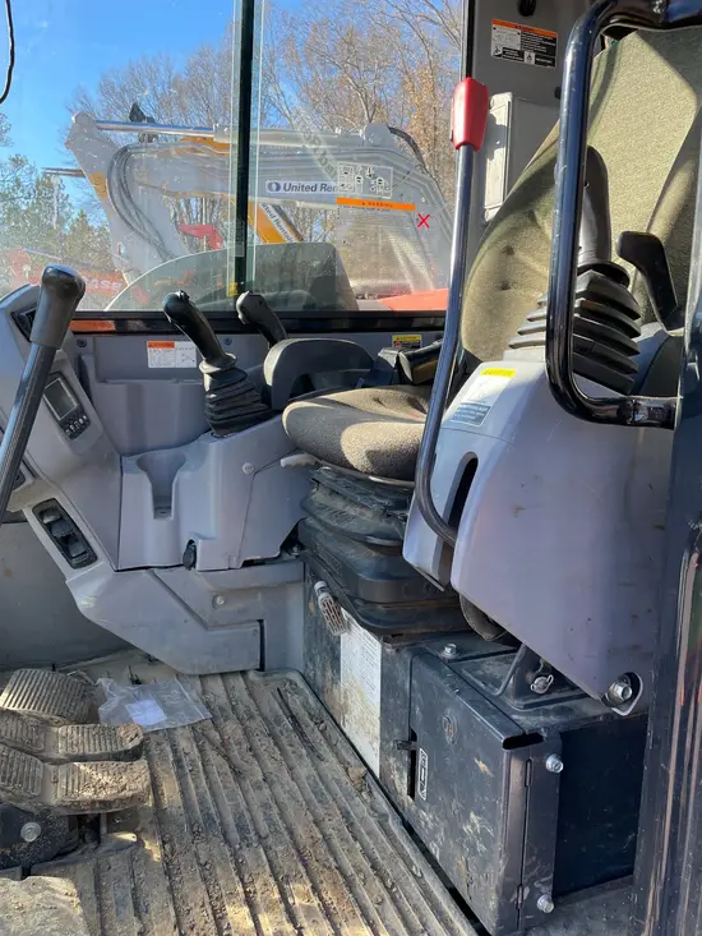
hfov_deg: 53.1
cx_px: 351
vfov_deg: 67.3
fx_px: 703
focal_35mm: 26
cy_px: 468
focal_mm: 4.2
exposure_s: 1/477
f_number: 1.6
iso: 50
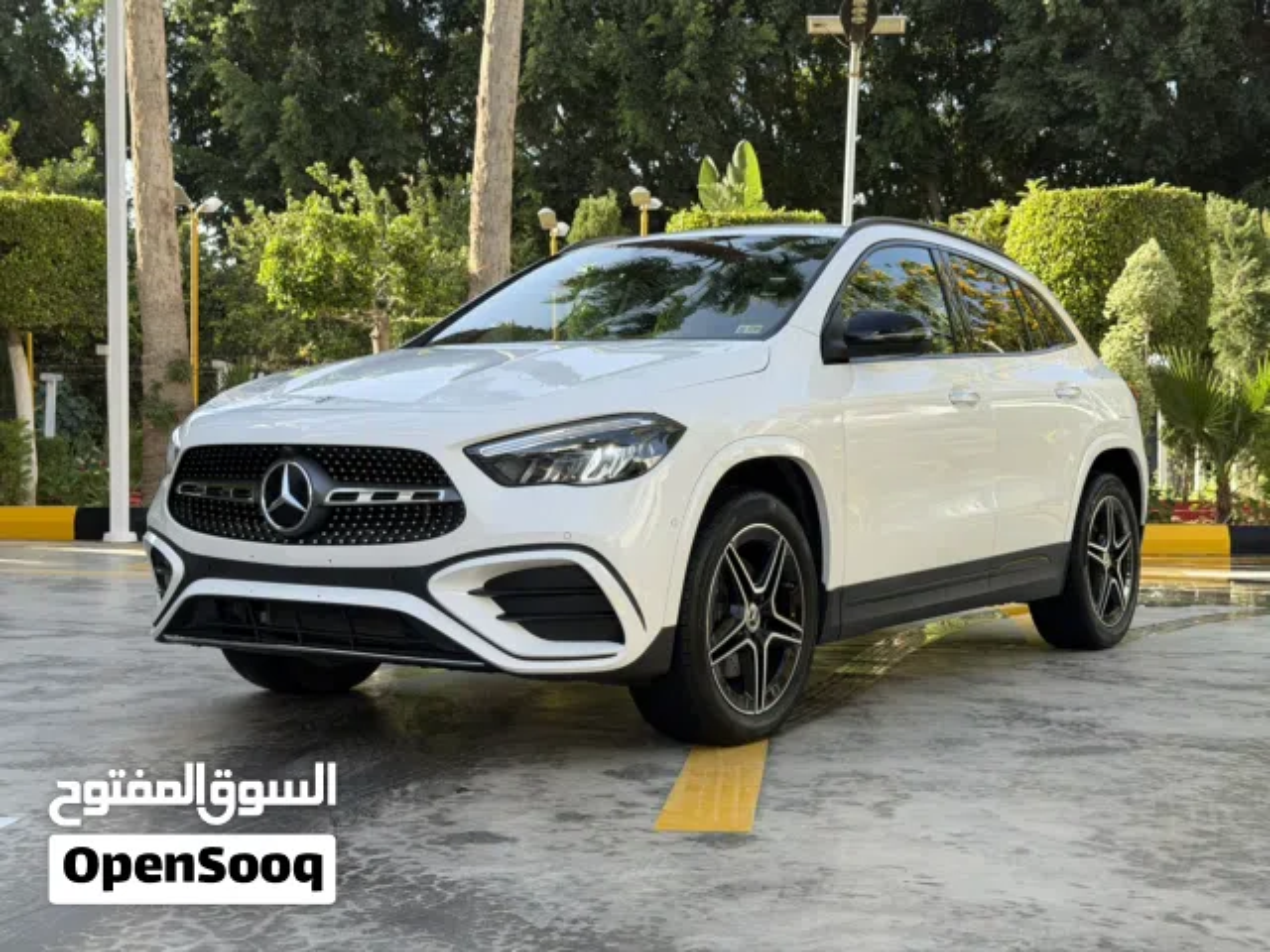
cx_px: 635
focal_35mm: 48
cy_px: 476
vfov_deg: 30.3
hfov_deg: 39.7
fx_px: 1761
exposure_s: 1/928
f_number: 1.78
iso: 64
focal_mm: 6.76
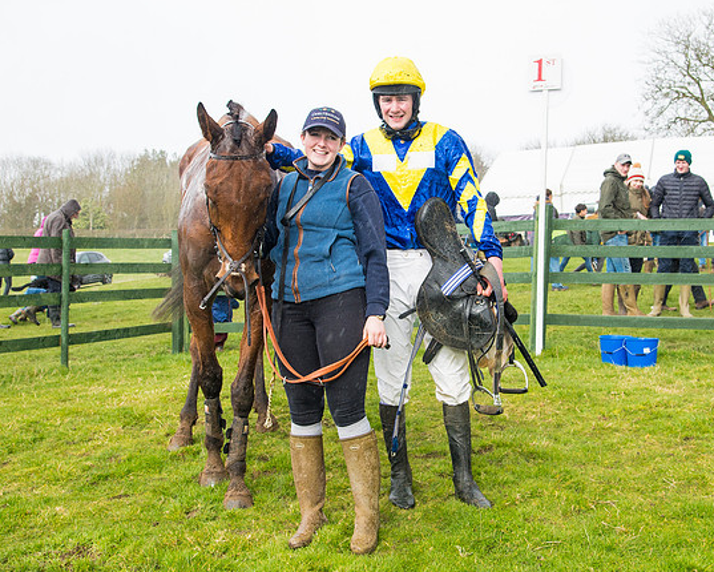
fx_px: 1078
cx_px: 397
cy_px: 270
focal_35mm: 51
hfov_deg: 36.6
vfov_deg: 29.7
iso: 400
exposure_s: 1/400
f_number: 5
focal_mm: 34
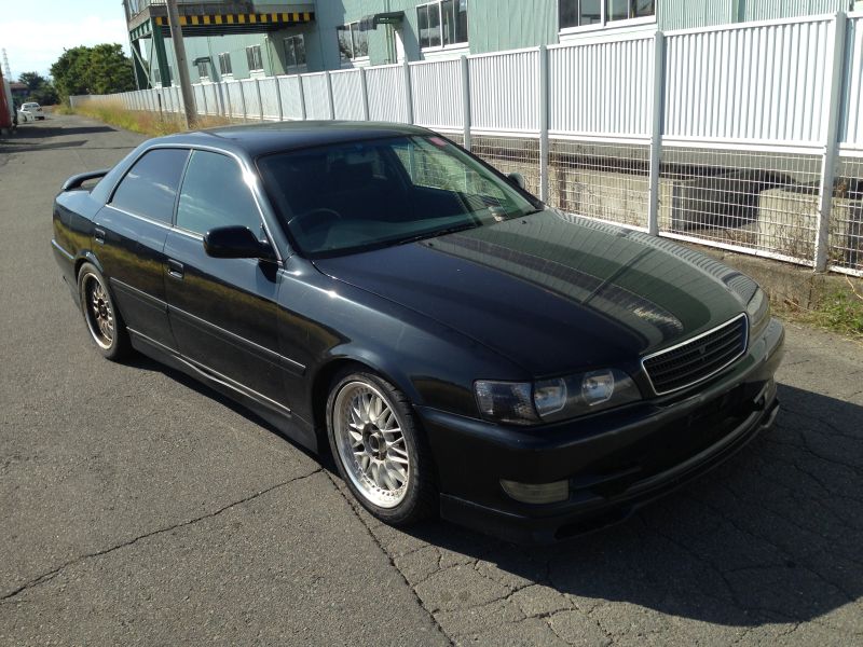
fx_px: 823
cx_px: 432
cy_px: 324
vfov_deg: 42.9
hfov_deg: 55.4
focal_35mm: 33
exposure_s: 1/1261
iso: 50
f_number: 2.4
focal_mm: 4.12
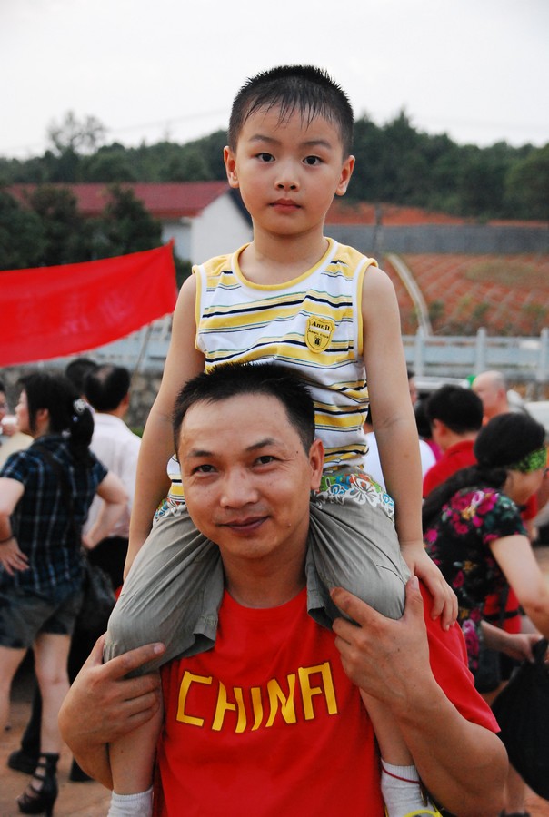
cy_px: 408
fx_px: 1776
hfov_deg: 17.6
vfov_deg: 25.9
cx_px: 274
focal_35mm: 78
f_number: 5
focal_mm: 52
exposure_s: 1/160
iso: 1600
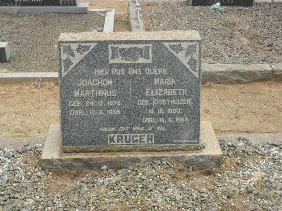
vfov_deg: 28.0
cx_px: 141
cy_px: 106
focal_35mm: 52
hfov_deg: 36.8
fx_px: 424
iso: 100
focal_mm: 9.3
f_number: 5
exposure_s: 1/180
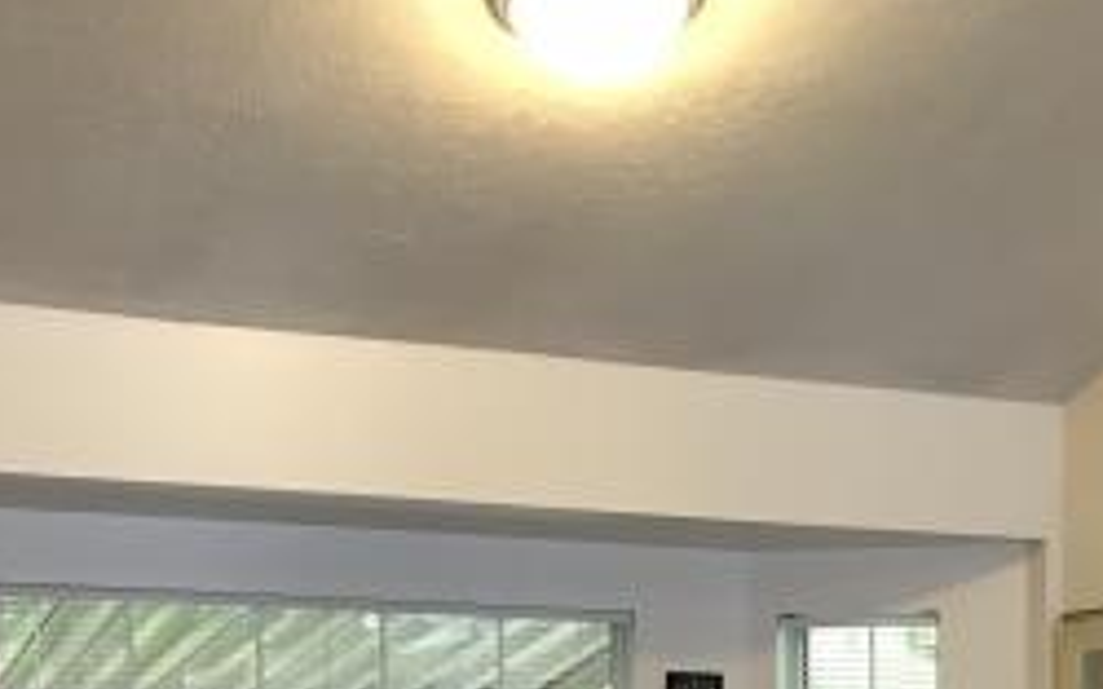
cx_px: 971
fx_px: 2284
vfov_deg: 15.9
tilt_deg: -3.8
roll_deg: -0.4
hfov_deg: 26.3
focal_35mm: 76
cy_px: 1007
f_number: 1.8
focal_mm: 3.99
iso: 50
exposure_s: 1/15
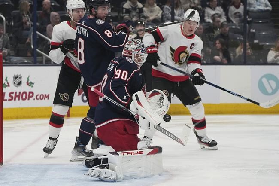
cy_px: 93
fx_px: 844
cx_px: 140
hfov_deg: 18.8
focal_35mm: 109
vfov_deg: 12.6
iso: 4000
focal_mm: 109
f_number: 4.5
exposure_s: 1/2000
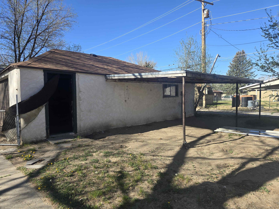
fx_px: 185
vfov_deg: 58.9
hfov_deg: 73.9
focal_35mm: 23
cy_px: 104
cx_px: 140
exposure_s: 1/479
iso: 12
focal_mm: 6.3
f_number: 1.7
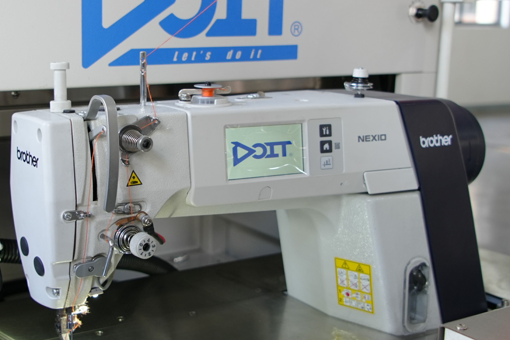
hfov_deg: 34.7
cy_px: 157
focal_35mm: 57
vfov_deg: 23.8
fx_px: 807
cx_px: 169
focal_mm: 24
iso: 500
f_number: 4
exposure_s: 1/50
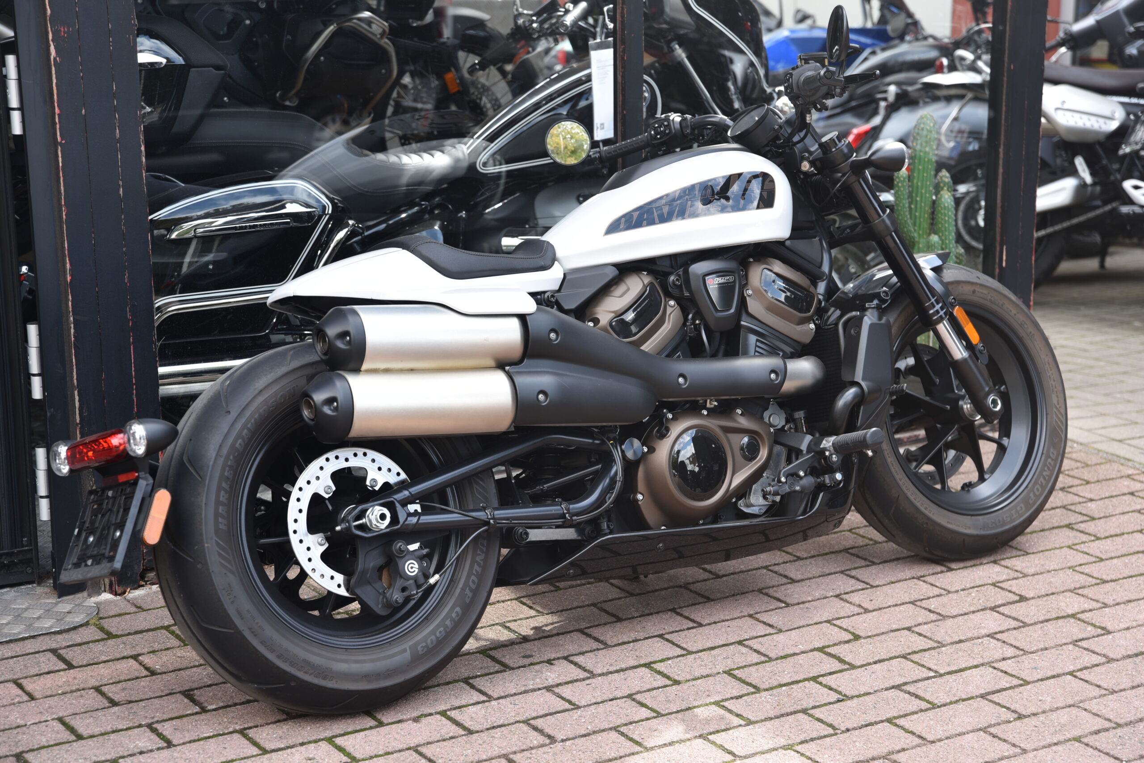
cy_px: 382
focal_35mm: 70
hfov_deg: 28.8
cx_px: 572
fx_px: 2225
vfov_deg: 19.5
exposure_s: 1/80
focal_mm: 70
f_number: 4.5
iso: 100
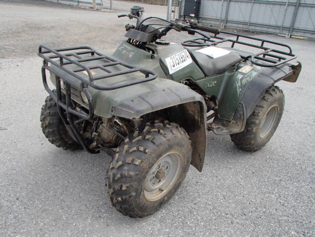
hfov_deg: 63.4
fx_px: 255
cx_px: 158
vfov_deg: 49.7
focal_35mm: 28
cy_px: 118
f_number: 3.9
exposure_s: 1/200
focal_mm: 5
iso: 100
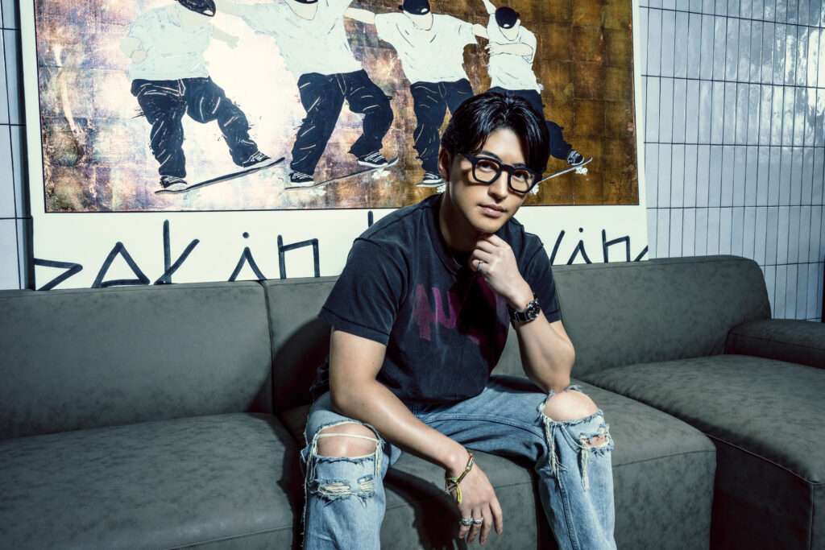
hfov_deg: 61.1
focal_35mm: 30
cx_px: 412
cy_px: 275
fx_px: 699
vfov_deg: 43.0
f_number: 10
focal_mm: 30.5
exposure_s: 1/125
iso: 100
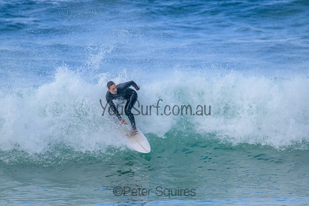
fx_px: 6868
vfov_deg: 1.7
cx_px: 154
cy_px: 103
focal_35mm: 800
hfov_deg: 2.6
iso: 3600
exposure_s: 1/1600
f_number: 11
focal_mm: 800
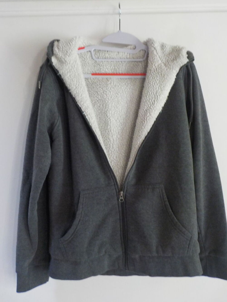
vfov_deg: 60.0
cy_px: 151
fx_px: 262
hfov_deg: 46.8
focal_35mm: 30
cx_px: 114
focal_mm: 4.1
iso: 400
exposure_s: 1/20
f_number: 3.3
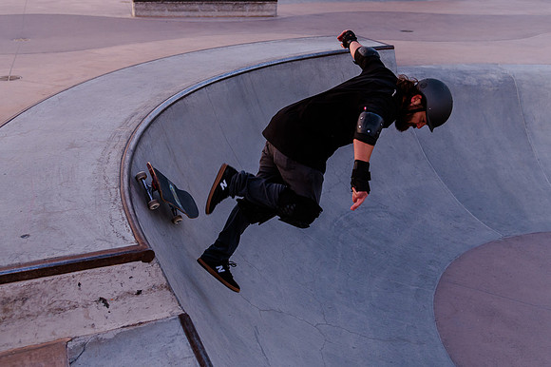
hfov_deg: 48.0
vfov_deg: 32.9
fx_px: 619
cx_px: 268
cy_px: 149
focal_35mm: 40
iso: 800
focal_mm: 34
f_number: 4
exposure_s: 1/500
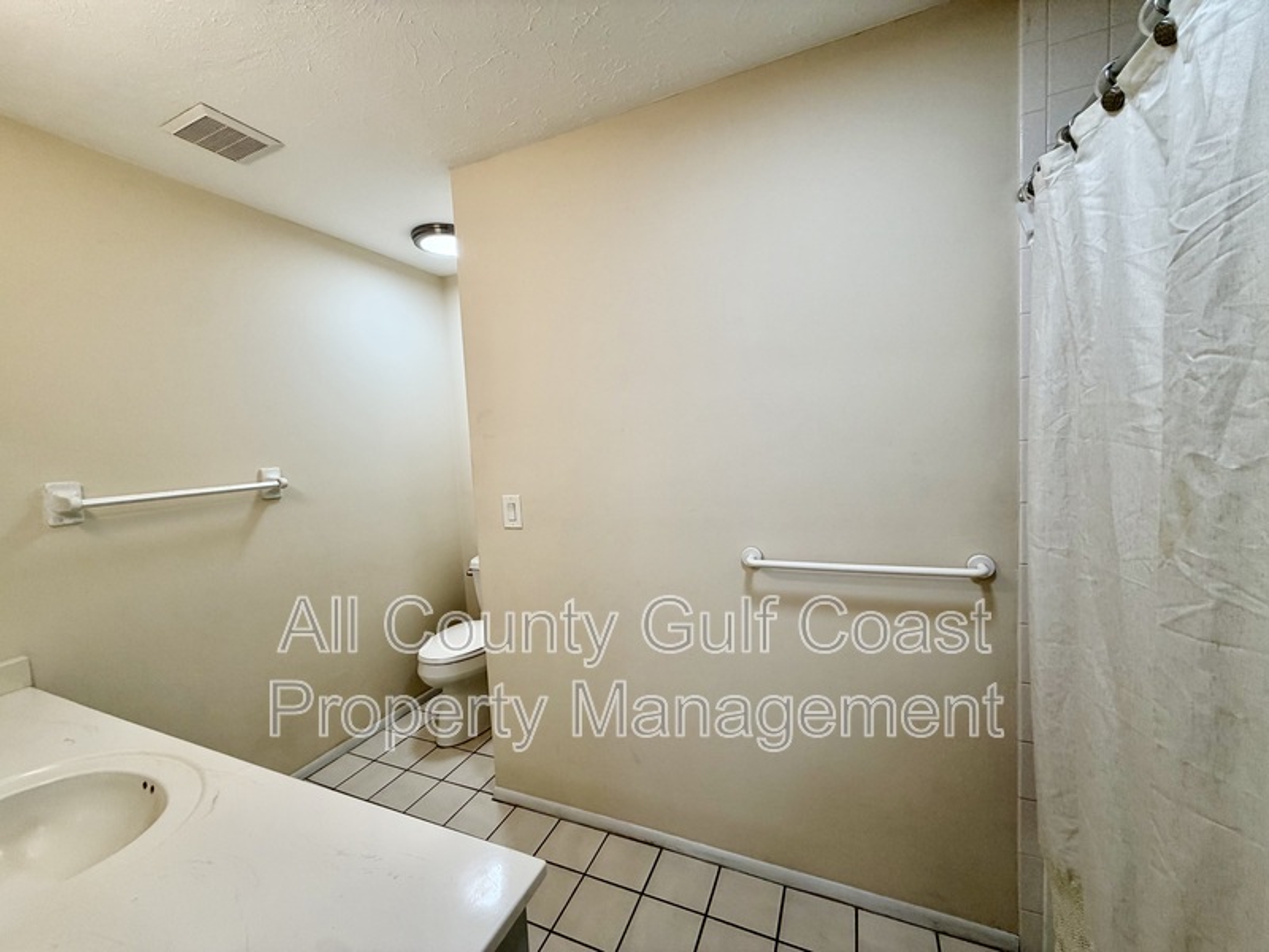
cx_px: 634
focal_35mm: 14
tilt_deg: -3.4
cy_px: 476
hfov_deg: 102.1
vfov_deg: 85.7
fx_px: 513
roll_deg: +2.9
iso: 80
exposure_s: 1/120
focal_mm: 2.22
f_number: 2.2
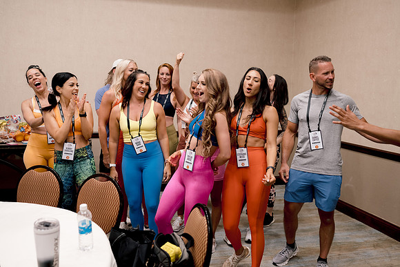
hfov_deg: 54.4
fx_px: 389
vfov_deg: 37.9
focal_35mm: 35
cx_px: 200
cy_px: 134
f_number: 2.8
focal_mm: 35
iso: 800
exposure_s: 1/200
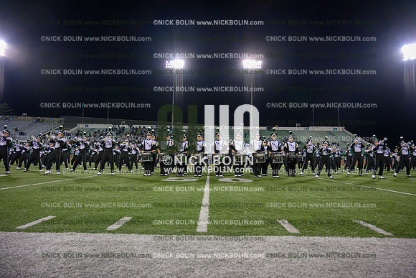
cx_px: 208
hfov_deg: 73.7
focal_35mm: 24
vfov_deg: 53.2
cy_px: 139
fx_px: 277
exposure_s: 1/1000
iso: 5000
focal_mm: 24
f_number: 4
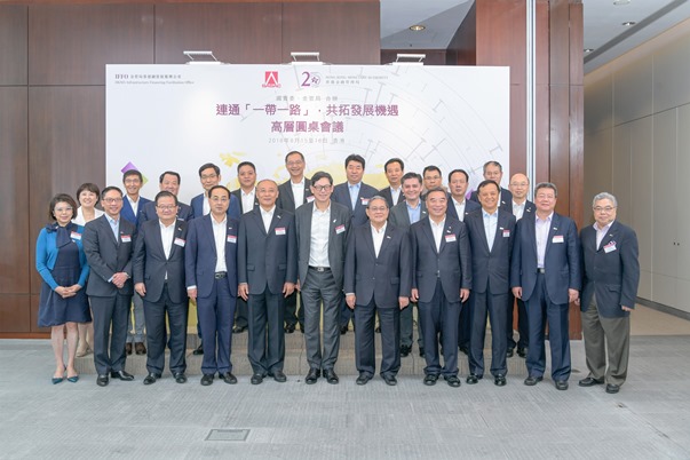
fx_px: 594
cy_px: 230
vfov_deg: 42.3
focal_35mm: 31
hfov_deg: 60.3
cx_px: 345
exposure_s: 1/160
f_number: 8
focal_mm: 31
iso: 800
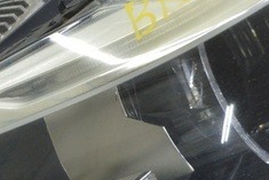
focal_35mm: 163
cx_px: 200
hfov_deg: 12.5
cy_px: 76
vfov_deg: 8.4
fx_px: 1220
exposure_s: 1/20
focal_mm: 25
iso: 400
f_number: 5.6
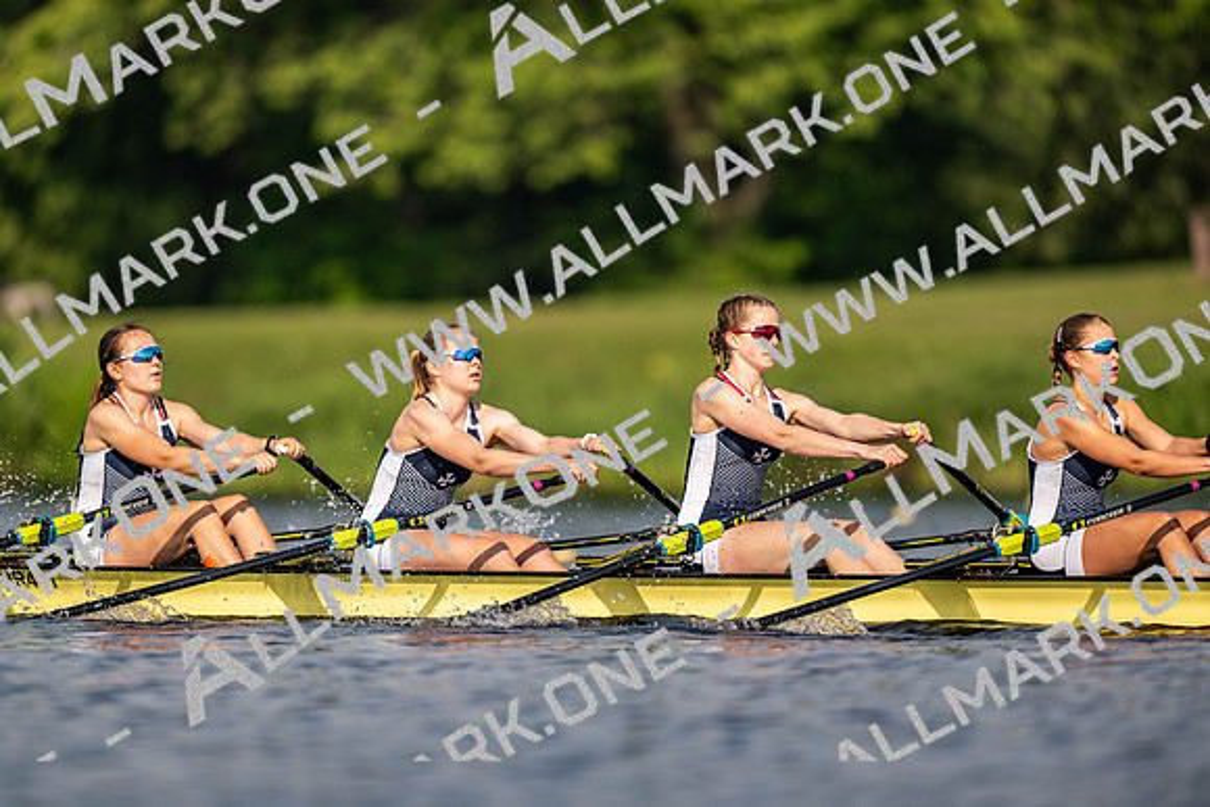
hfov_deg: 3.4
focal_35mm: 600
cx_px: 605
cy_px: 404
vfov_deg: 2.3
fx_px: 20170
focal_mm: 600
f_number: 4
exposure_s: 1/2500
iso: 250
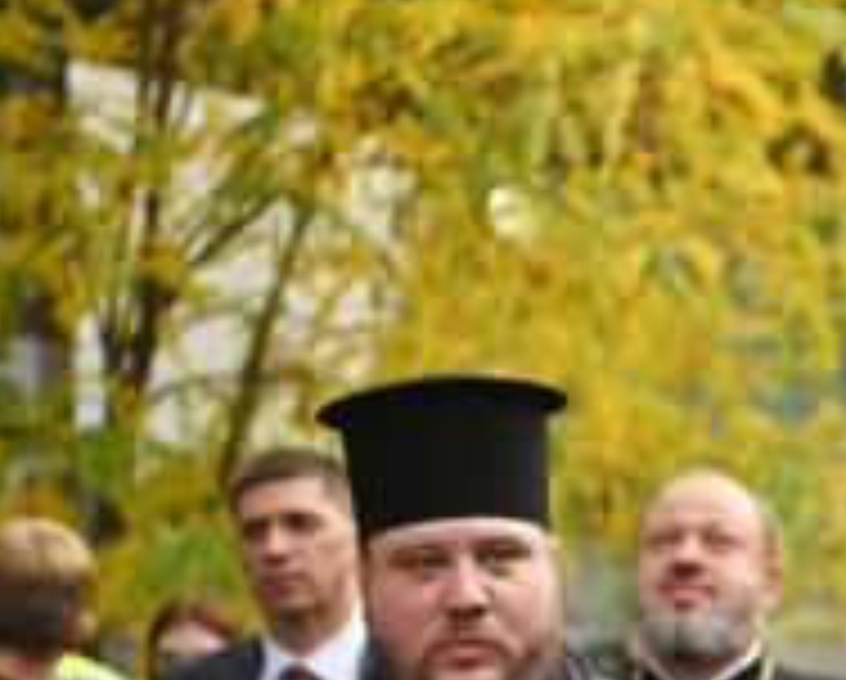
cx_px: 1004
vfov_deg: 9.8
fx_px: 3937
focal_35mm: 157
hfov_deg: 12.0
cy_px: 612
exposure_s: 1/160
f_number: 2.8
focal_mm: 70
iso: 160
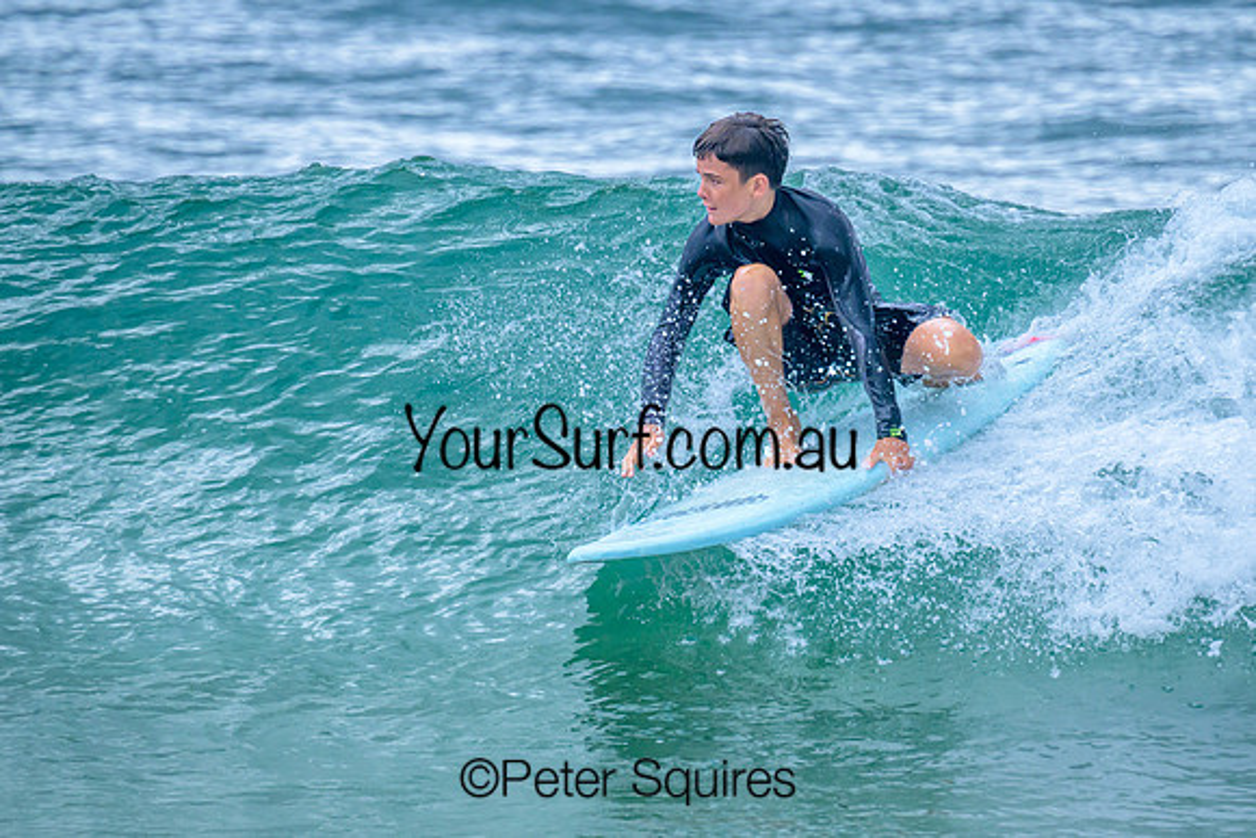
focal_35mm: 726
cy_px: 402
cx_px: 714
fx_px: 25347
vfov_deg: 1.9
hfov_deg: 2.8
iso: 1600
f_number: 8
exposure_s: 1/2000
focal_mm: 530
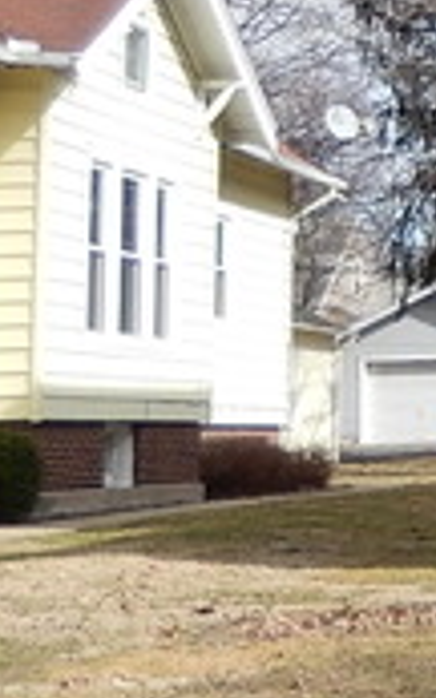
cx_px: 1247
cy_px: 173
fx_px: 2093
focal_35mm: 110
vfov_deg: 18.8
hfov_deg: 9.6
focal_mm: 5.1
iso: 125
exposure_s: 1/800
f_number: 3.6
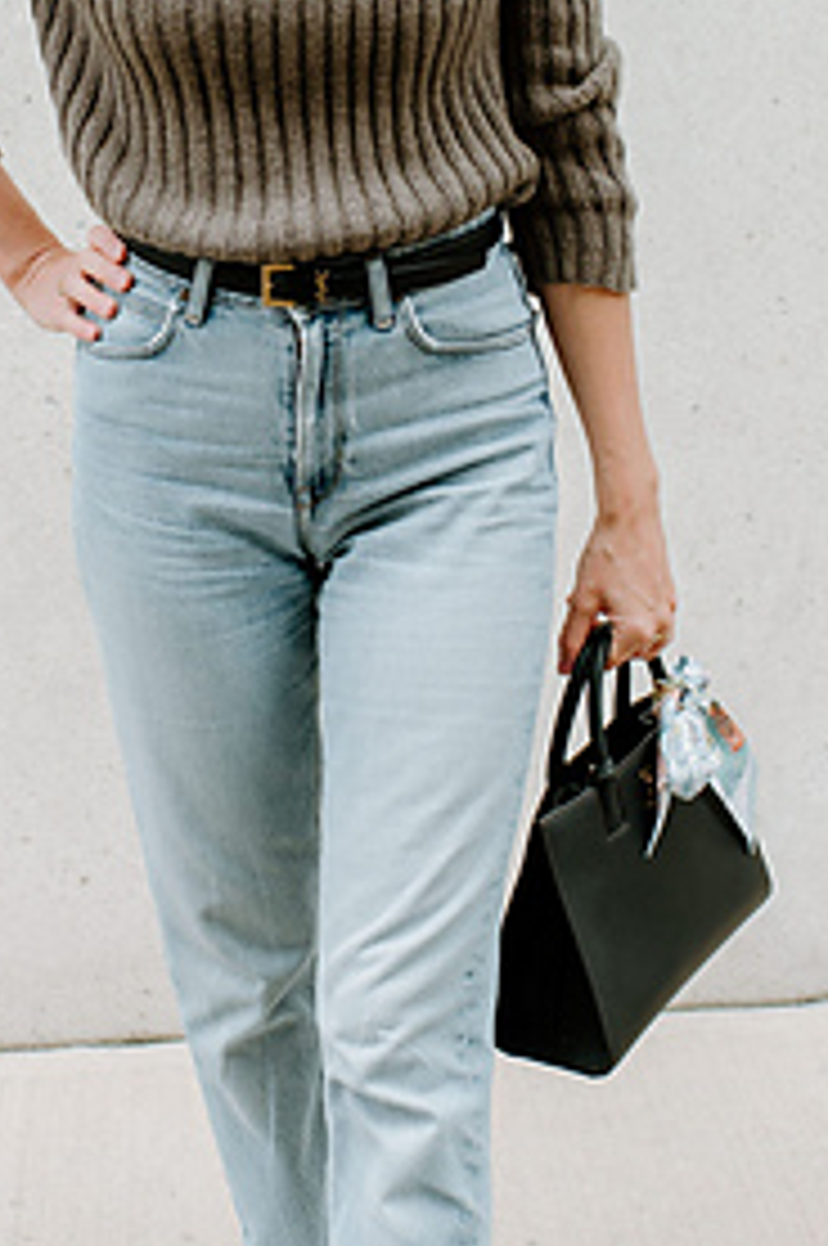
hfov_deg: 16.8
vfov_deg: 24.5
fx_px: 2801
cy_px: 184
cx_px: 351
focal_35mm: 81
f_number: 3.5
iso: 160
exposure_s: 1/400
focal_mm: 35
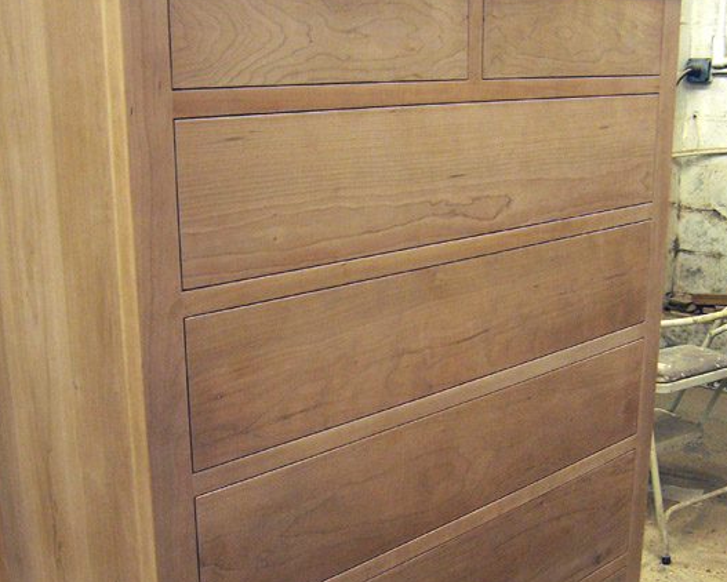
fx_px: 947
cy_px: 324
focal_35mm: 44
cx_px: 370
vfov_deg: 34.1
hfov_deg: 42.0
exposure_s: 1/15
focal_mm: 5.5
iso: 140
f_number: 3.4
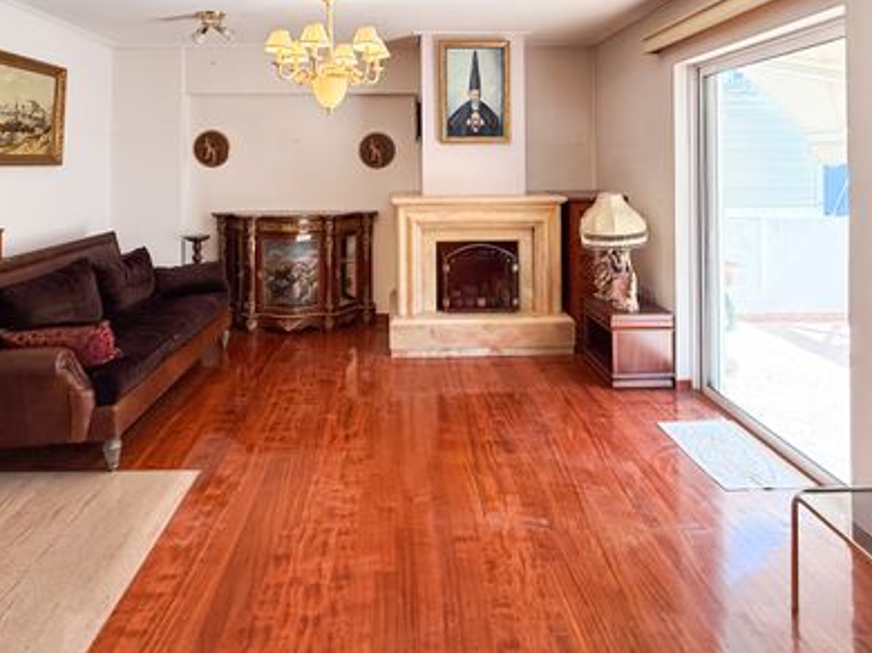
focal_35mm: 23
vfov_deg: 55.7
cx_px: 407
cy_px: 154
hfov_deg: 73.9
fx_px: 579
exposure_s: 1/100
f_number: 2.2
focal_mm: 2.22
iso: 64
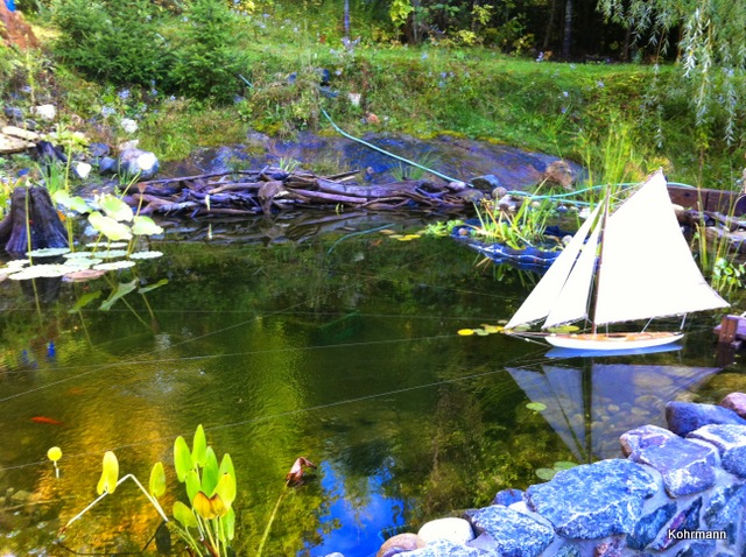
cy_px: 278
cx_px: 373
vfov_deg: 40.6
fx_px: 753
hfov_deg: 52.7
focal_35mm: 35
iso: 100
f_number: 2.8
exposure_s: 1/40
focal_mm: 3.85
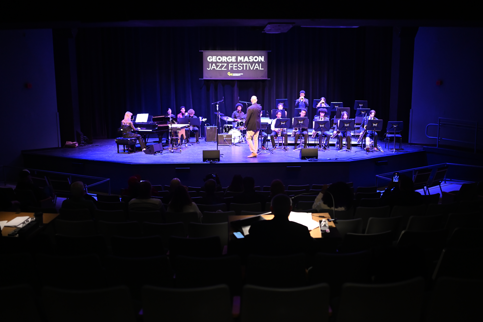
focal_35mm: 35
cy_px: 161
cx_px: 242
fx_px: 470
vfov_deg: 37.9
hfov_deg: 54.4
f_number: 1.8
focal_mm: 35
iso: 2800
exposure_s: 1/125
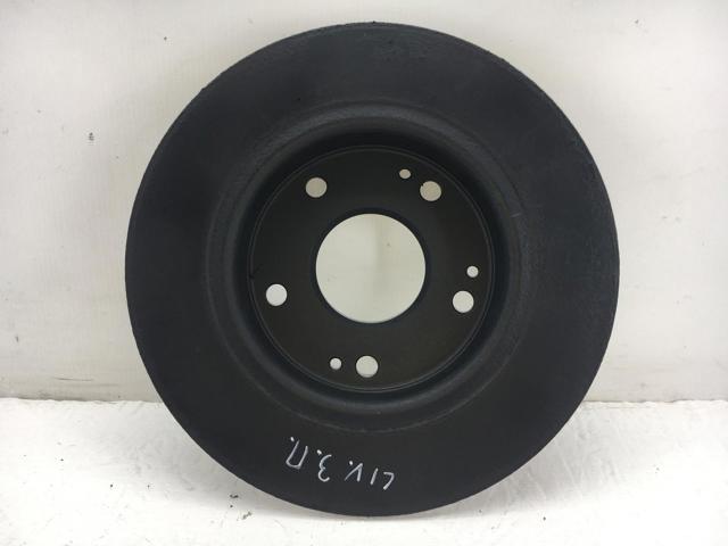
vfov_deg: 48.2
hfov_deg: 61.7
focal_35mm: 29
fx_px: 610
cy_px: 273
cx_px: 364
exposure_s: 1/155
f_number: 2.2
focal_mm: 4.15
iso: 25
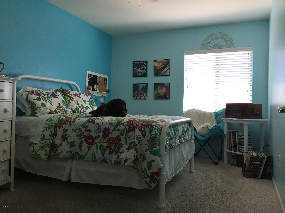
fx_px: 239
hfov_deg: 61.7
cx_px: 142
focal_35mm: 29
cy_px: 106
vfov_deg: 48.2
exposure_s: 1/60
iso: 32
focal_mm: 4.15
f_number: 2.2
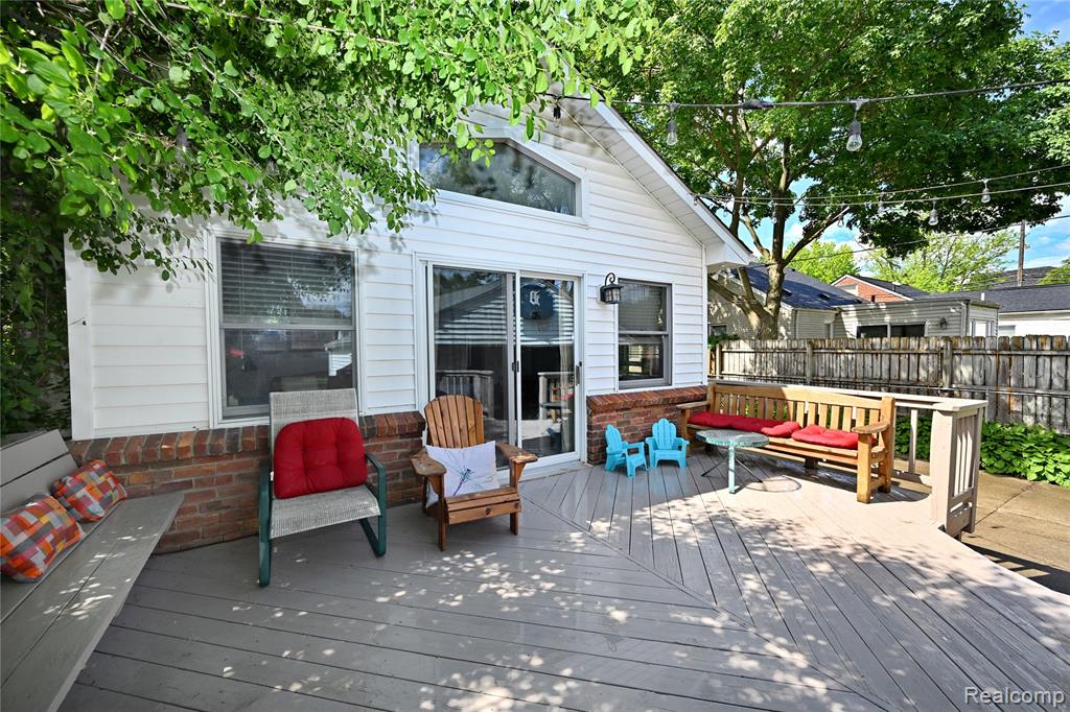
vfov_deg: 81.2
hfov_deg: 104.3
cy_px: 356
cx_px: 535
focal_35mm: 14
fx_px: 416
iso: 160
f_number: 8
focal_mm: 14
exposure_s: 1/200
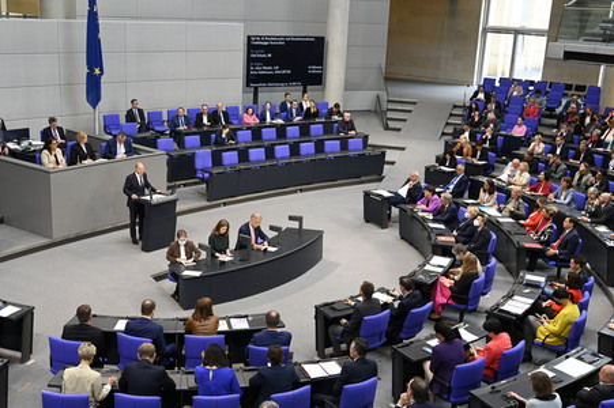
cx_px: 307
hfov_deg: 42.8
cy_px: 204
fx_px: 784
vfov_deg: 29.2
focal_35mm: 46
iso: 6400
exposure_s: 1/320
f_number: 5.6
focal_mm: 46
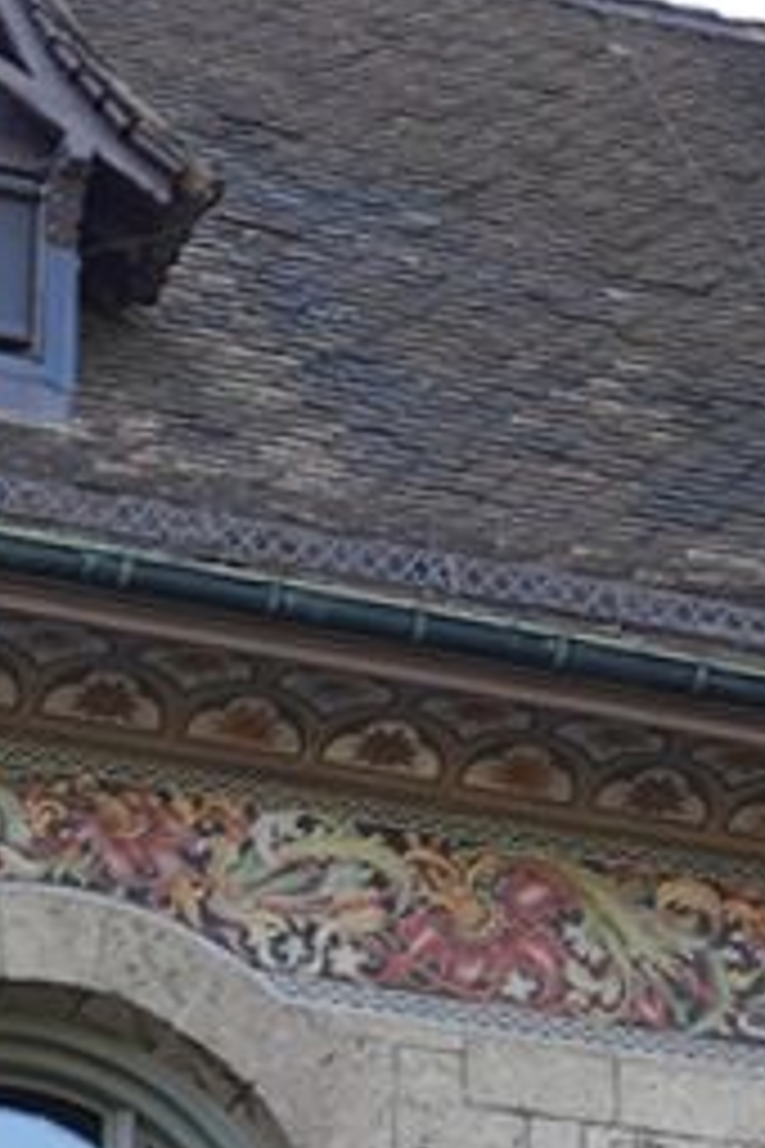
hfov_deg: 7.0
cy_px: 1967
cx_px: 1557
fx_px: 5992
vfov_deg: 10.4
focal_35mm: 188
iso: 100
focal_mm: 24
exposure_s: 1/100
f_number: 5.6
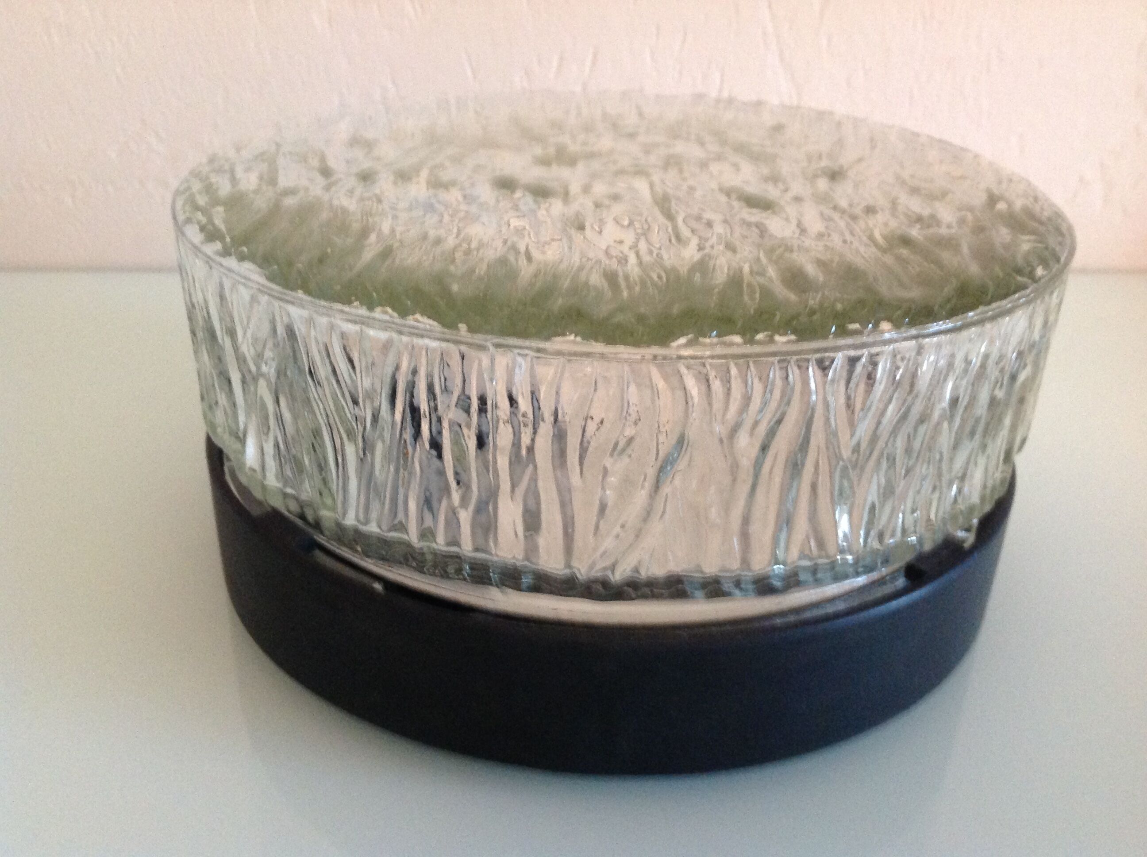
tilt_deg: -28.6
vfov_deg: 40.6
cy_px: 428
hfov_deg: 52.7
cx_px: 574
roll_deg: -2.7
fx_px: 1158
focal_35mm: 35
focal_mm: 4.28
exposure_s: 1/15
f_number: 2.4
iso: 320
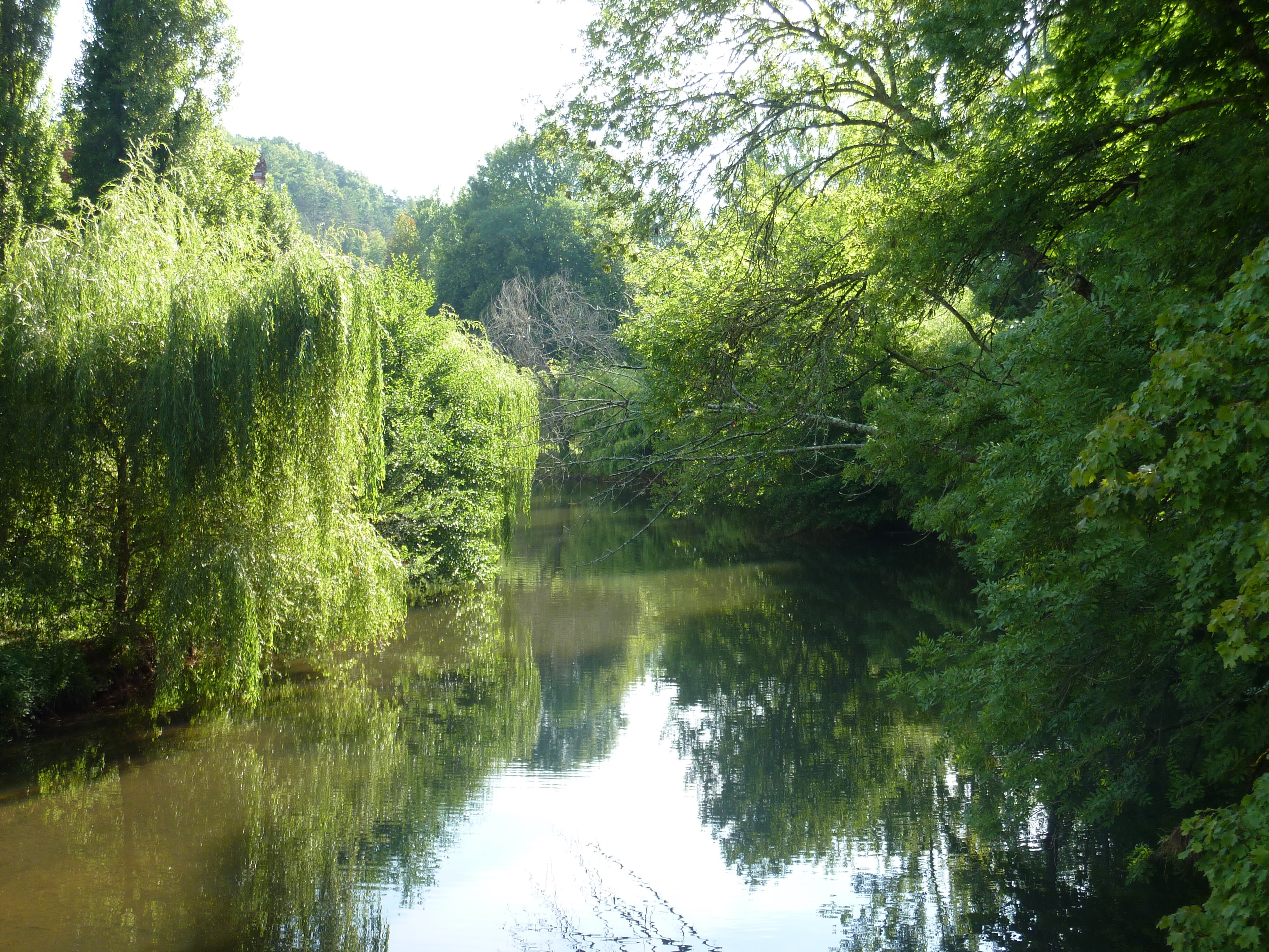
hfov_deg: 39.7
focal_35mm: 48
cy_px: 476
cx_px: 634
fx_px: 1760
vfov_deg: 30.3
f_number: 4
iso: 80
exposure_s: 1/100
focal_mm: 7.9
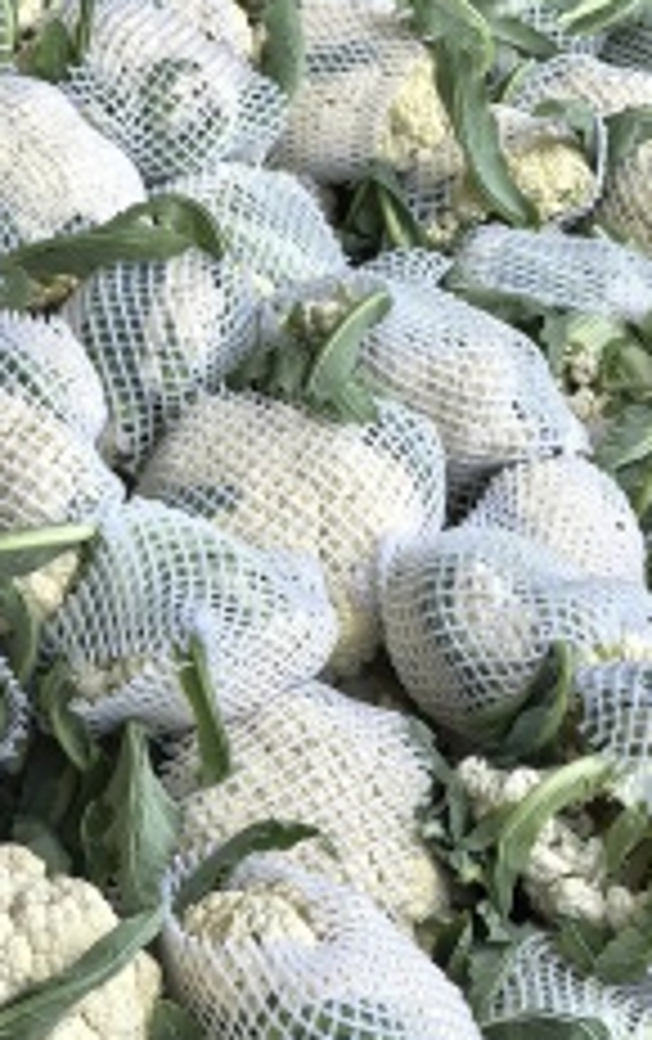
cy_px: -290
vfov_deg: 15.1
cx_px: -414
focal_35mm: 132
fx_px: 3741
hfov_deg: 9.6
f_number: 1.4
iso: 200
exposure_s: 1/100
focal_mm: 6.98
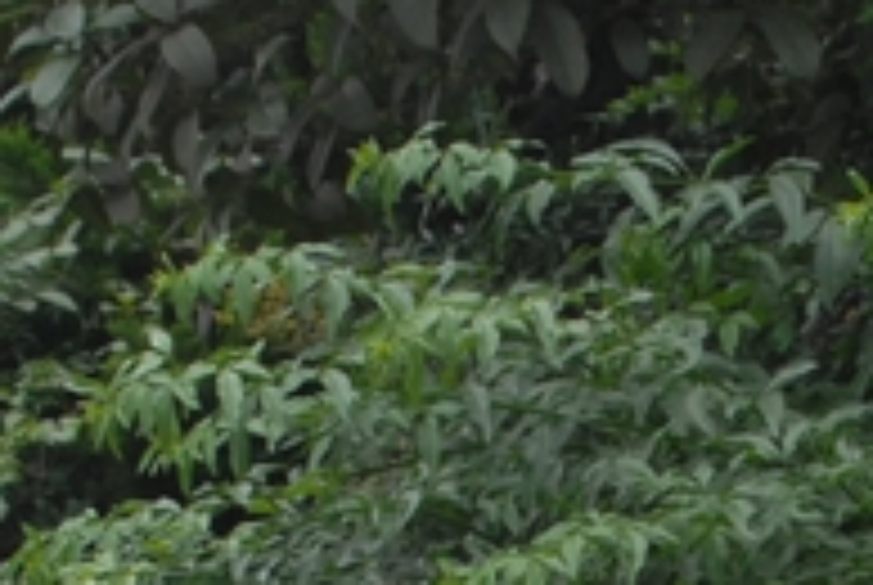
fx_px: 5392
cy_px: 1010
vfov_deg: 6.1
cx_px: 954
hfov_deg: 9.2
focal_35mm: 222
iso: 400
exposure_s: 1/180
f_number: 7.1
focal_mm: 28
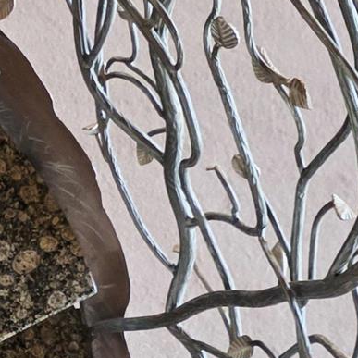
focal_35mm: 121
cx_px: -253
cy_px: 377
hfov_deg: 13.2
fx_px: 1416
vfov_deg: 14.1
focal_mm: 6.3
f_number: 1.7
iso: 400
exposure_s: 1/120
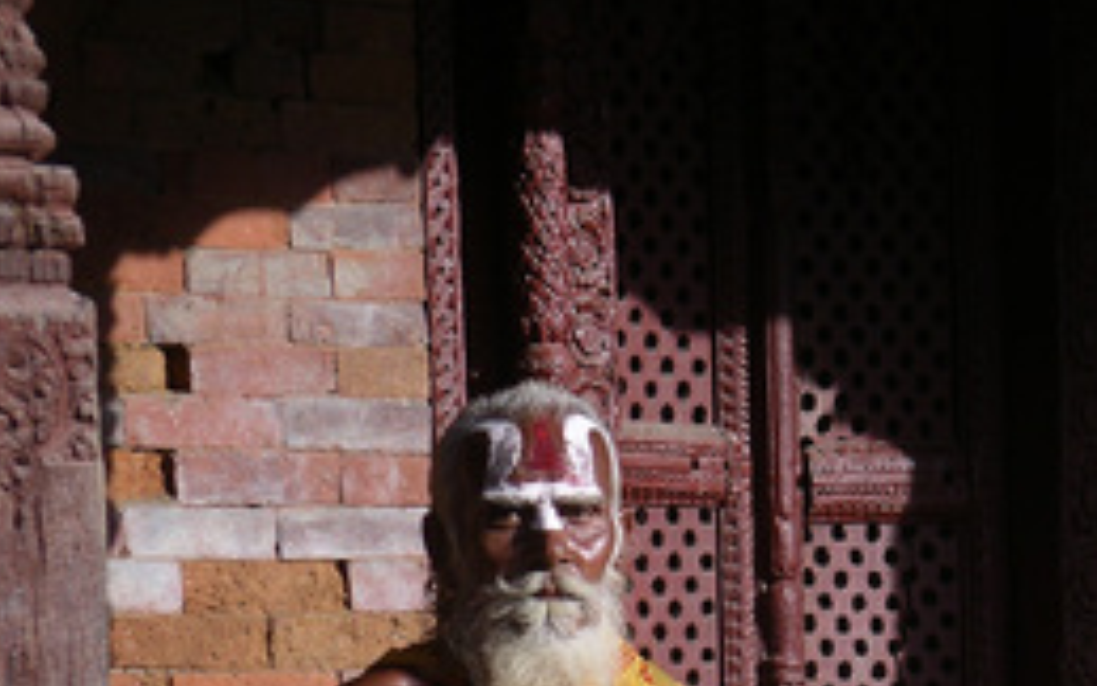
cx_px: 657
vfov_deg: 3.9
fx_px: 9928
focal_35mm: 332
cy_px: 1025
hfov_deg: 6.3
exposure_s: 1/386
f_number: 5
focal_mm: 32.5
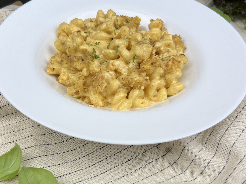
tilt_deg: -46.6
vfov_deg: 37.7
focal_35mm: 38
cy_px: 98
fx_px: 270
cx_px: 101
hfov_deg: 48.7
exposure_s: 1/187
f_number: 1.5
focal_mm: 5.7
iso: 40
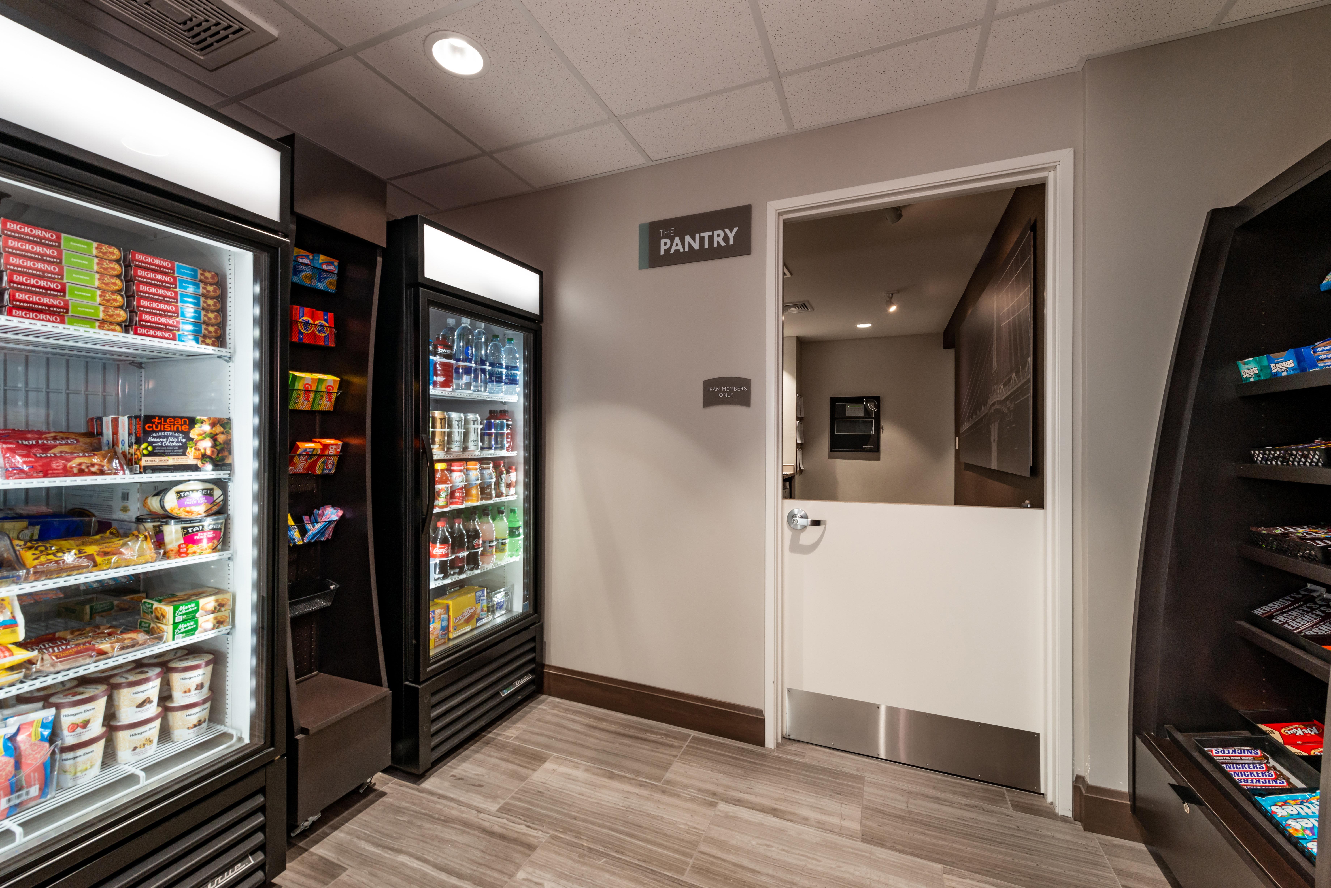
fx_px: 518
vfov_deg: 81.2
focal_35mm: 14
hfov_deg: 104.2
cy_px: 444
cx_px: 666
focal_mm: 14
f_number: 11
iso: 640
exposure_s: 1/10
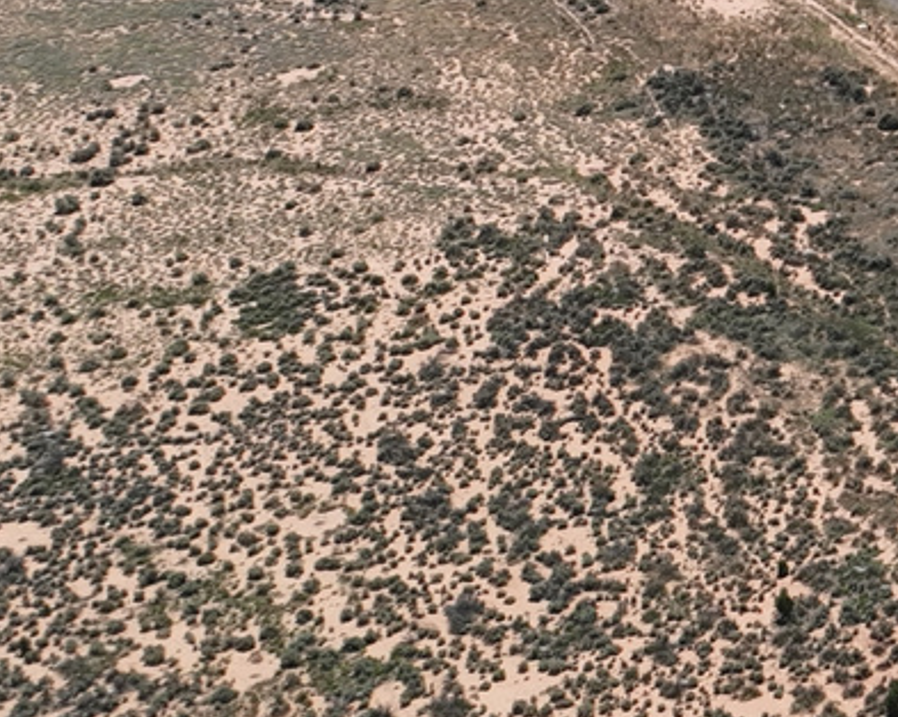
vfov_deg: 12.4
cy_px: -78
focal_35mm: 122
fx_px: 3241
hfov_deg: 12.2
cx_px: 2226
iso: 100
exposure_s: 1/2500
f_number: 2.8
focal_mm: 12.29
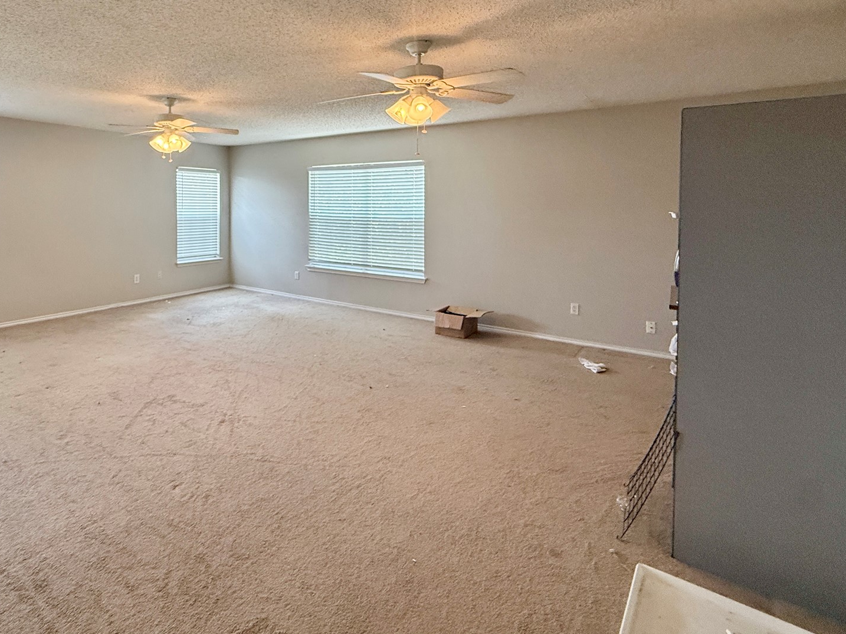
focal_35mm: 20
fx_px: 489
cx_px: 275
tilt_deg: -1.0
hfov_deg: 78.8
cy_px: 207
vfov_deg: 64.1
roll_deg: -1.0
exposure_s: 1/120
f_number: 2.2
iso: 200
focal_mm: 2.22
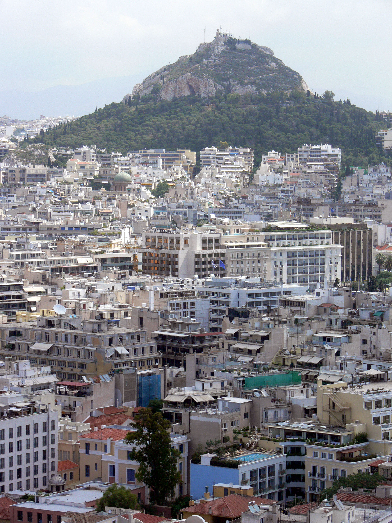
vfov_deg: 16.7
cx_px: 196
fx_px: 1782
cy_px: 262
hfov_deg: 12.6
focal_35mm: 118
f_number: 5.6
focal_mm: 24.9
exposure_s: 1/400
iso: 100
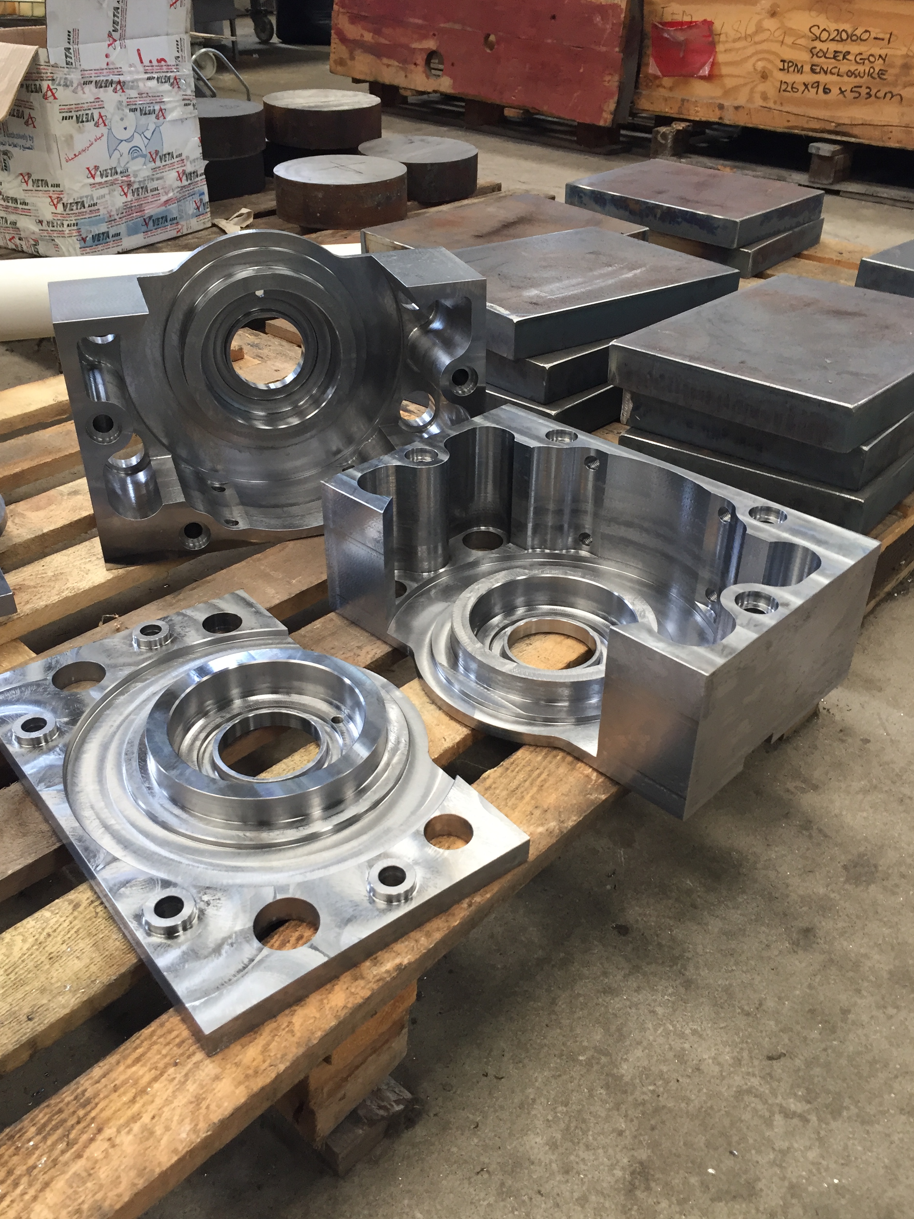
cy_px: 600
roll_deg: -1.5
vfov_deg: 60.0
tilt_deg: -32.4
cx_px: 457
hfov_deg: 46.8
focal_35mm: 30
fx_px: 1056
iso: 80
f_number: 2.2
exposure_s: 1/33
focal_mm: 4.15
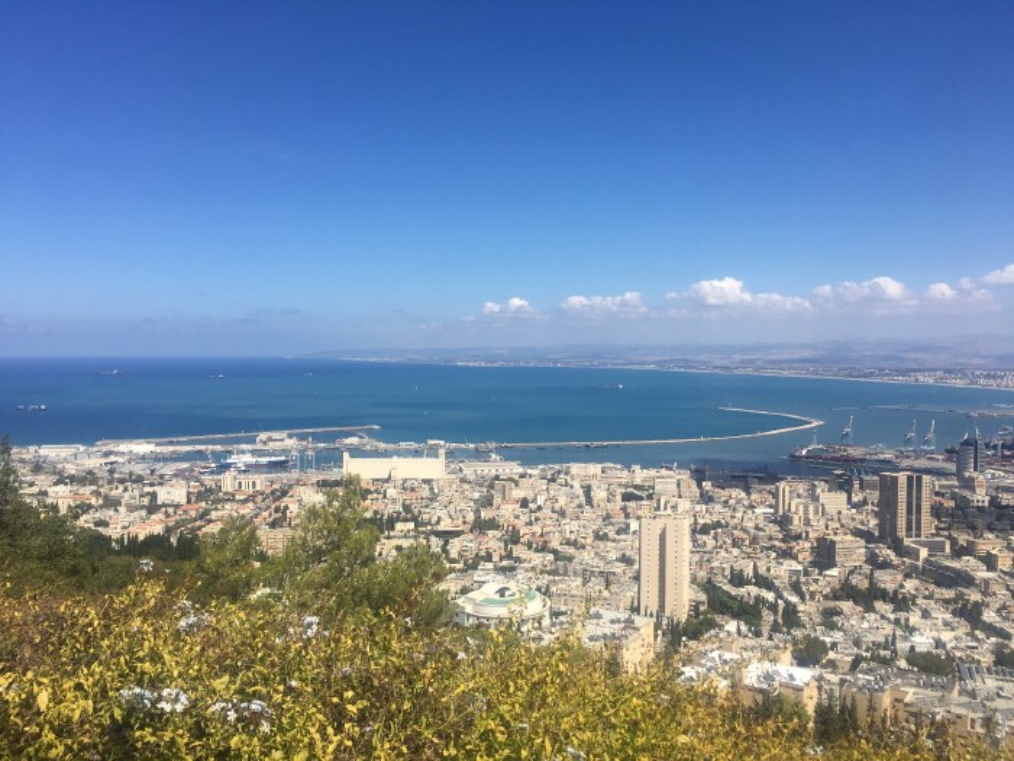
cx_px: 507
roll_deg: +0.0
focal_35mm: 29
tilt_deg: -1.5
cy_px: 380
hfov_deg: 61.7
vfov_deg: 48.2
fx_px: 849
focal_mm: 4.15
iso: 25
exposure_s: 1/2404
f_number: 2.2
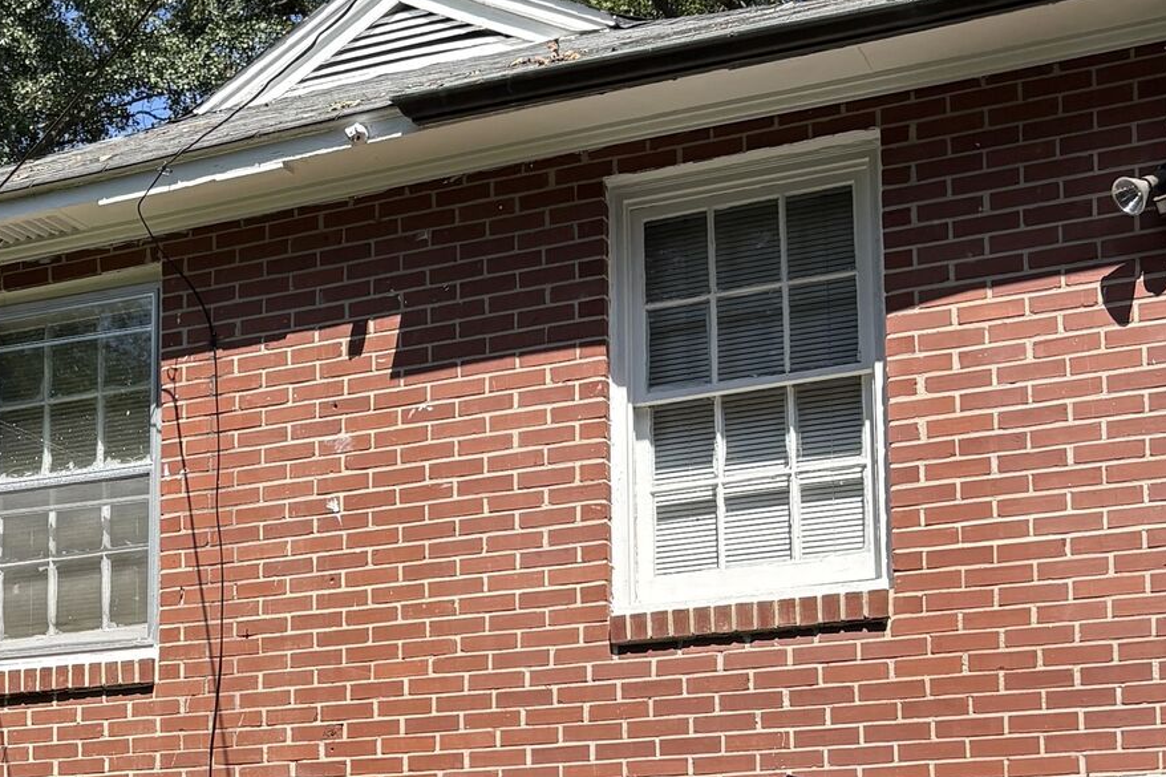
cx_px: 131
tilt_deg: +6.5
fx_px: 2299
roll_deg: -0.5
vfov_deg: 18.5
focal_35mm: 71
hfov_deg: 27.5
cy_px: 823
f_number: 1.6
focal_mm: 5.96
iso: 50
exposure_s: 1/2538
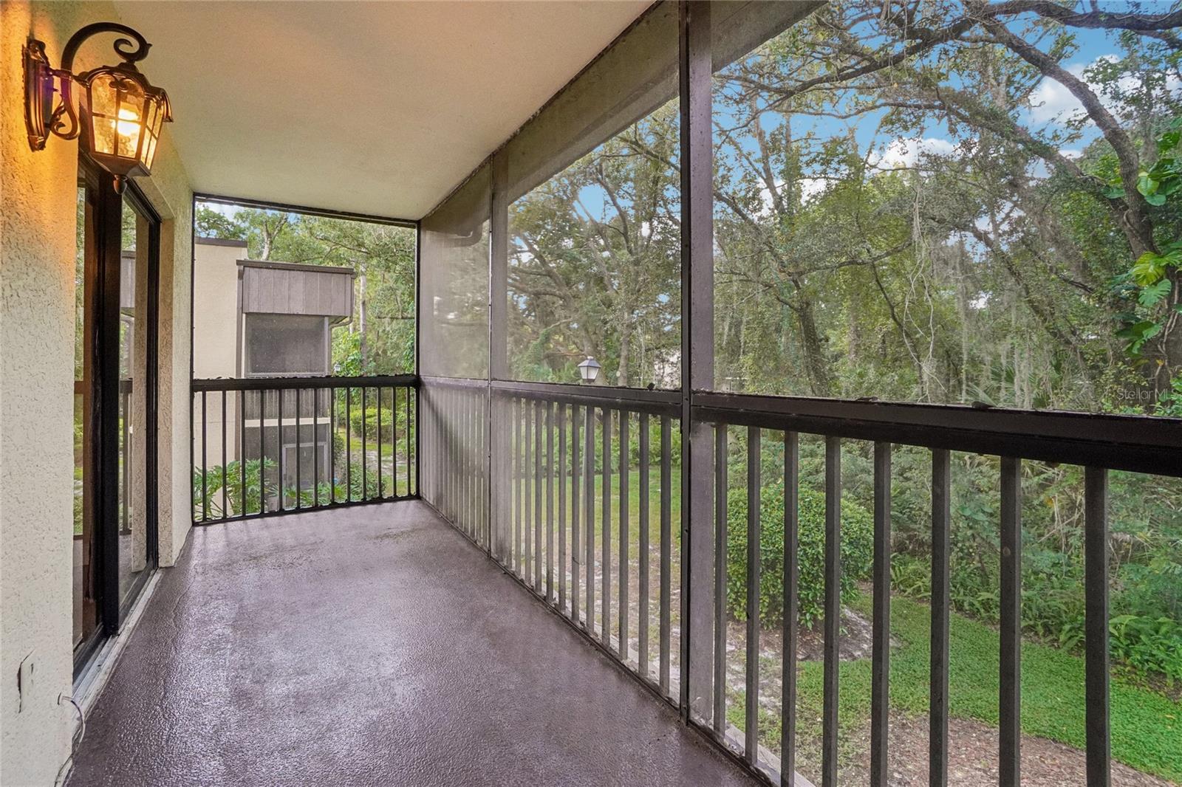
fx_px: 492
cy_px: 394
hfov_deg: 100.4
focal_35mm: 15
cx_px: 591
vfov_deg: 77.3
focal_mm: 10
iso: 1000
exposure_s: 1/30
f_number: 8
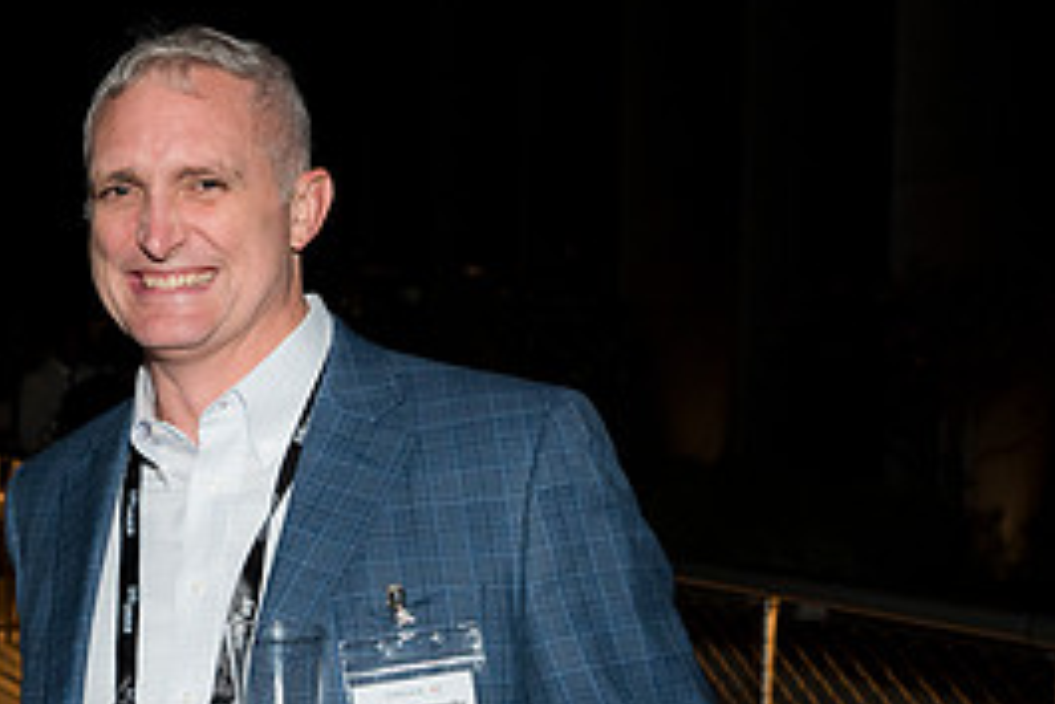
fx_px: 2052
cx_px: -32
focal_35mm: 70
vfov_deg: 19.3
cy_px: 555
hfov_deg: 27.0
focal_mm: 32
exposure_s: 1/125
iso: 1250
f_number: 5.6
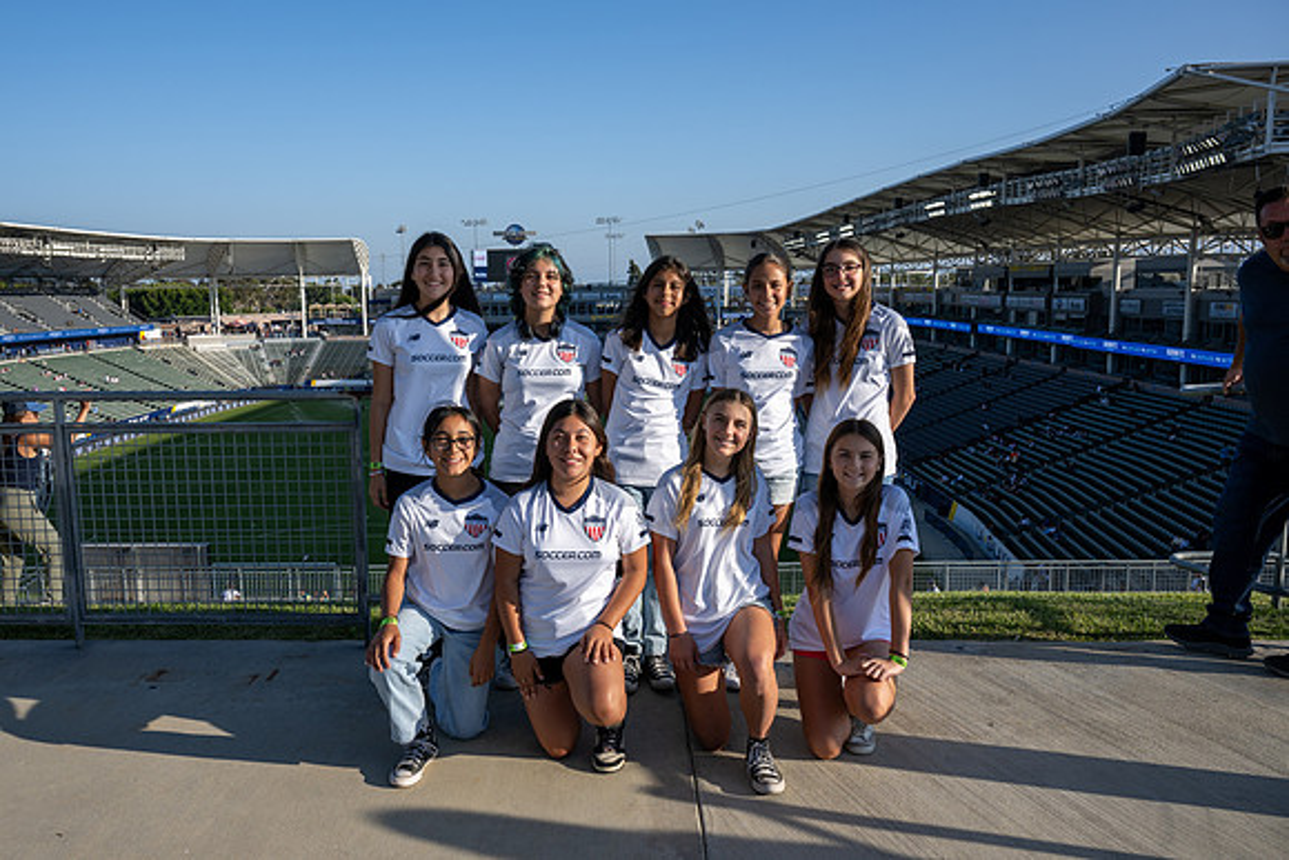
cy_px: 420
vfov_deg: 47.1
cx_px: 603
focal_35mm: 28
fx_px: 986
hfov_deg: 66.3
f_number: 8
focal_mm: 24
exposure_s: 1/400
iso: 110
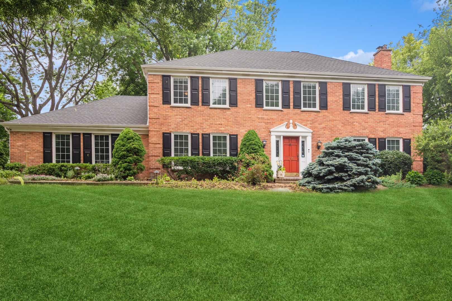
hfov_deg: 67.4
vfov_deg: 47.9
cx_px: 226
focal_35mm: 27
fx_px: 339
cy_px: 150
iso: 200
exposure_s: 1/500
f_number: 9
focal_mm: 18
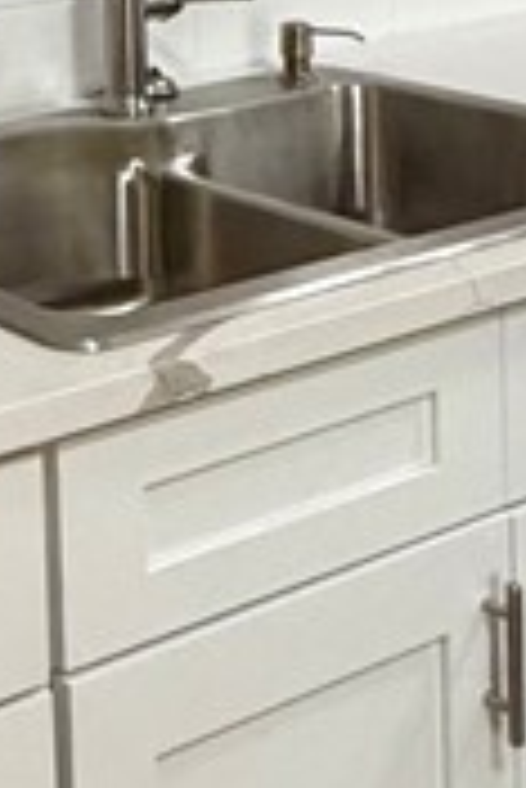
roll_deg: +2.3
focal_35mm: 85
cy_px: -203
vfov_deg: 21.8
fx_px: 1859
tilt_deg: -2.3
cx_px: -283
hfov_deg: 14.9
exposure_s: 1/120
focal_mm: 2.22
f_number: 2.2
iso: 320
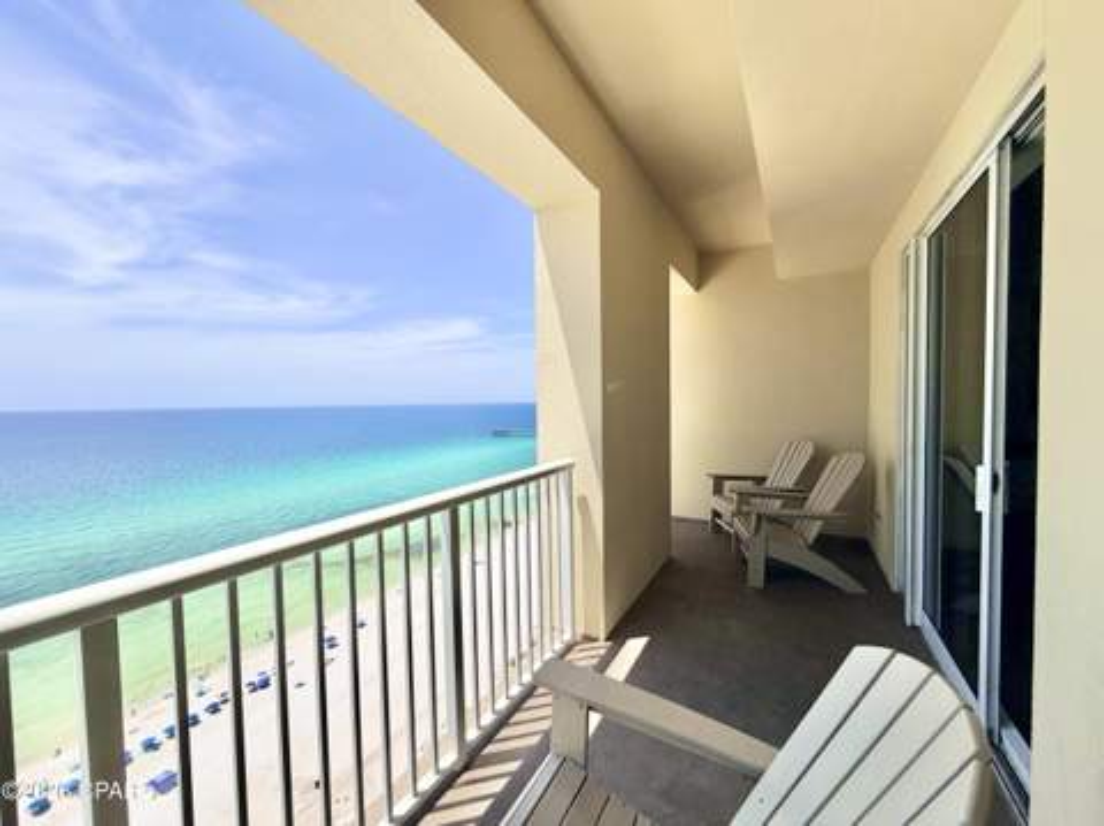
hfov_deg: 102.1
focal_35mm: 14
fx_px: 446
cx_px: 552
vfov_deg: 85.6
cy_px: 413
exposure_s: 1/1017
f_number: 2.2
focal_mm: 2.22
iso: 20
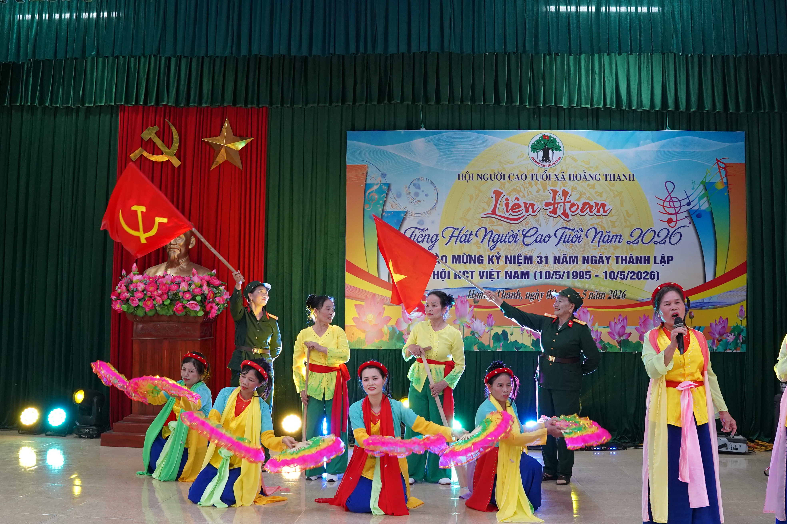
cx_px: 394
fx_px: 787
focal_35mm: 36
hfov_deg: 53.1
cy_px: 262
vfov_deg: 36.9
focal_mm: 24
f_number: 4
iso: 3200
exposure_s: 1/160
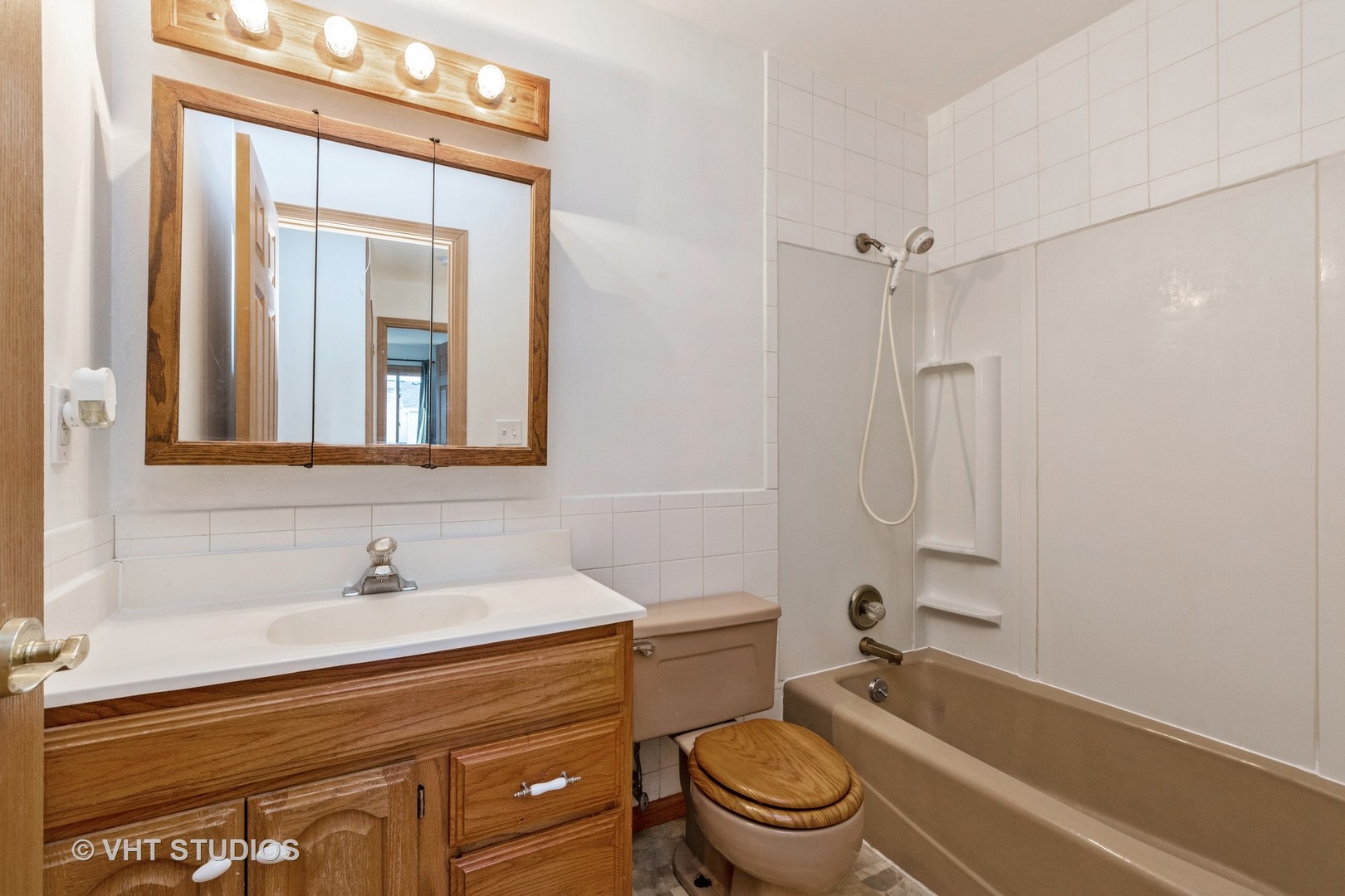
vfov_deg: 77.3
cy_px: 448
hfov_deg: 100.4
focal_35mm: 15
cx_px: 672
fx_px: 560
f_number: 9
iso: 400
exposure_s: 1/13
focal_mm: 10
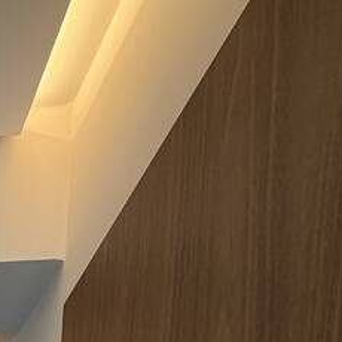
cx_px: -236
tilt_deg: -3.0
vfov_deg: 18.7
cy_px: 684
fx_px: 648
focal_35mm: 58
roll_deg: -2.8
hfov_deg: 21.7
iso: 160
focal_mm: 2.22
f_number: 2.2
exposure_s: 1/120
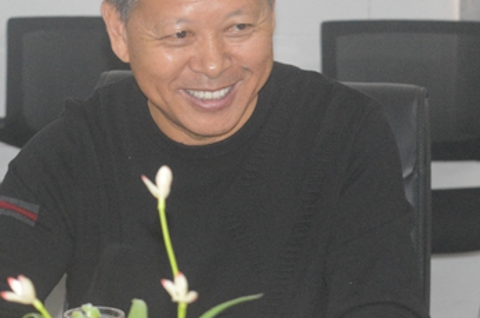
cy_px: 97
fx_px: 2531
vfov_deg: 7.2
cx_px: 167
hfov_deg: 10.8
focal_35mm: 190
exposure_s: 1/60
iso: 3200
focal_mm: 55
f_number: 5.6
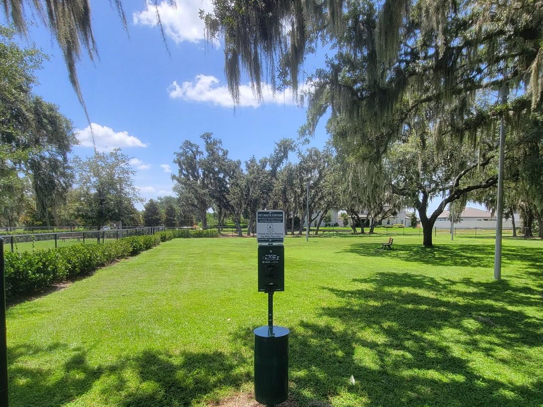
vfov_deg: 68.2
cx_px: 286
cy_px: 237
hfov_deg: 84.6
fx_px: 298
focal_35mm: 19
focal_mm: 2.2
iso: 50
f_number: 2.2
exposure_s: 1/781
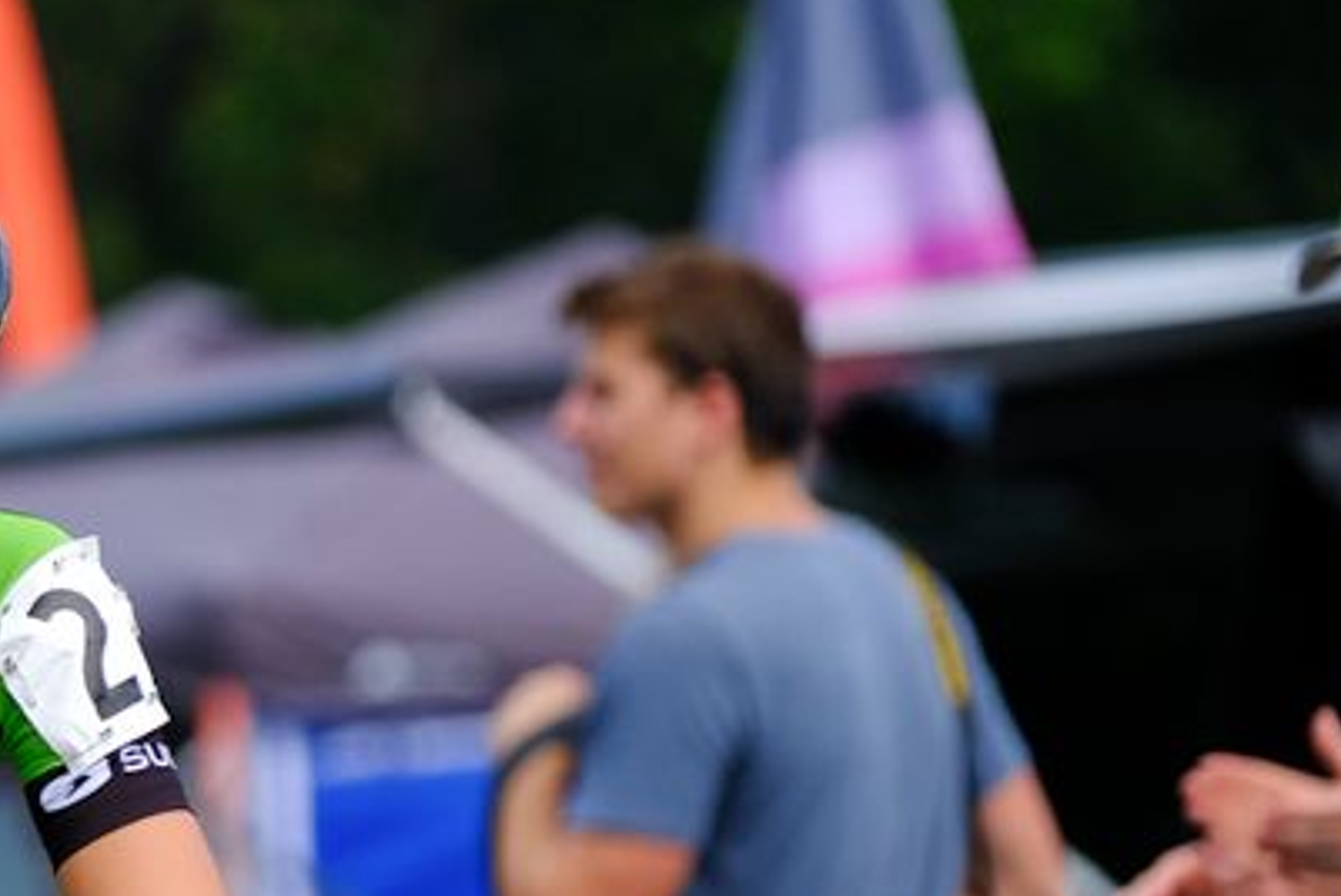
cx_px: -702
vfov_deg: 2.1
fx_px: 24975
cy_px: 978
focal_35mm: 670
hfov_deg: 3.1
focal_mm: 140
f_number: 3.6
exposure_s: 1/1250
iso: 200
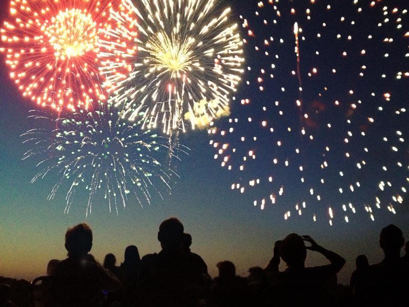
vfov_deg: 40.7
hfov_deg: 52.6
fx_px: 414
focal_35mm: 35
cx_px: 204
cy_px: 154
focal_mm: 4.28
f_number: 2.4
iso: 800
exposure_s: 1/15
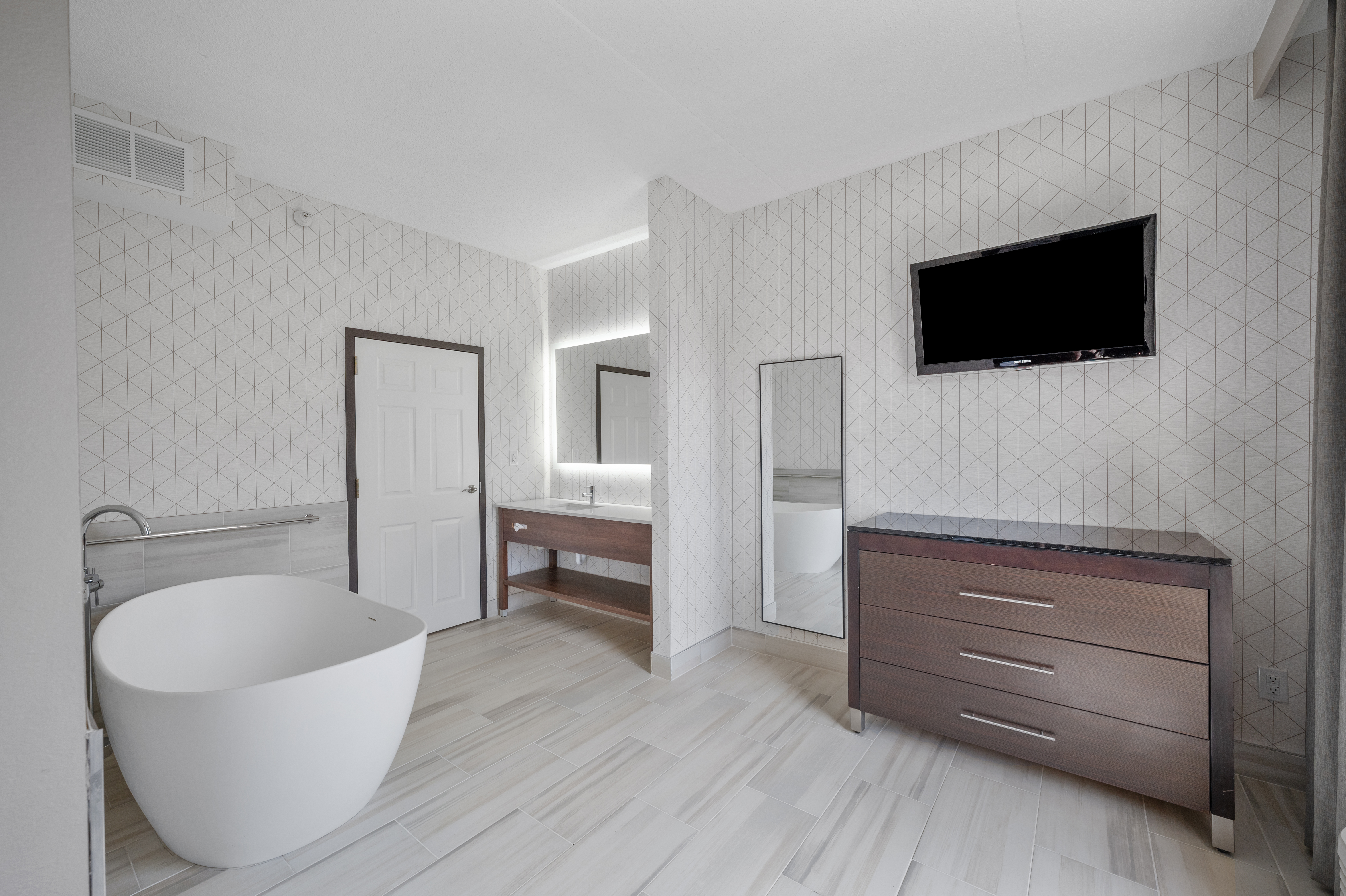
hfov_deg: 104.3
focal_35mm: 14
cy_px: 448
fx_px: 523
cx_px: 673
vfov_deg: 81.1
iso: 400
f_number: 8
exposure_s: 1/60
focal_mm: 14
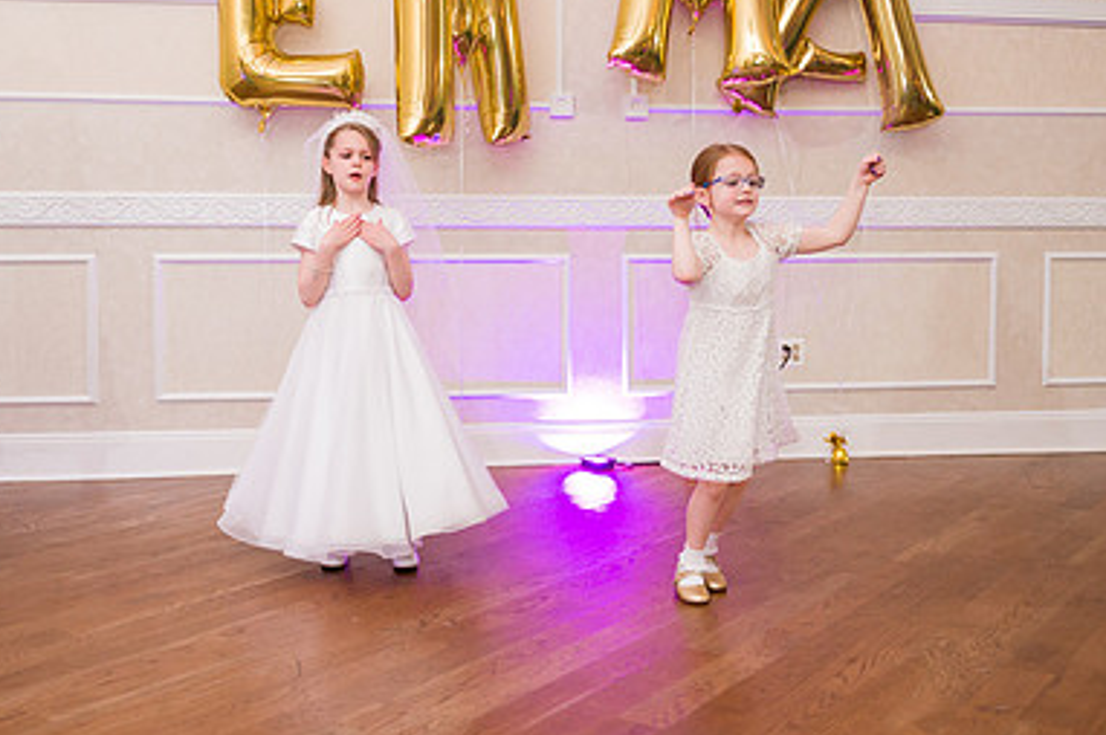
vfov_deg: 32.4
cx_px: 515
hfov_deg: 47.4
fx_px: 1258
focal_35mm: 41
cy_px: 284
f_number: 3.2
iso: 1250
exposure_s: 1/200
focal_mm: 27
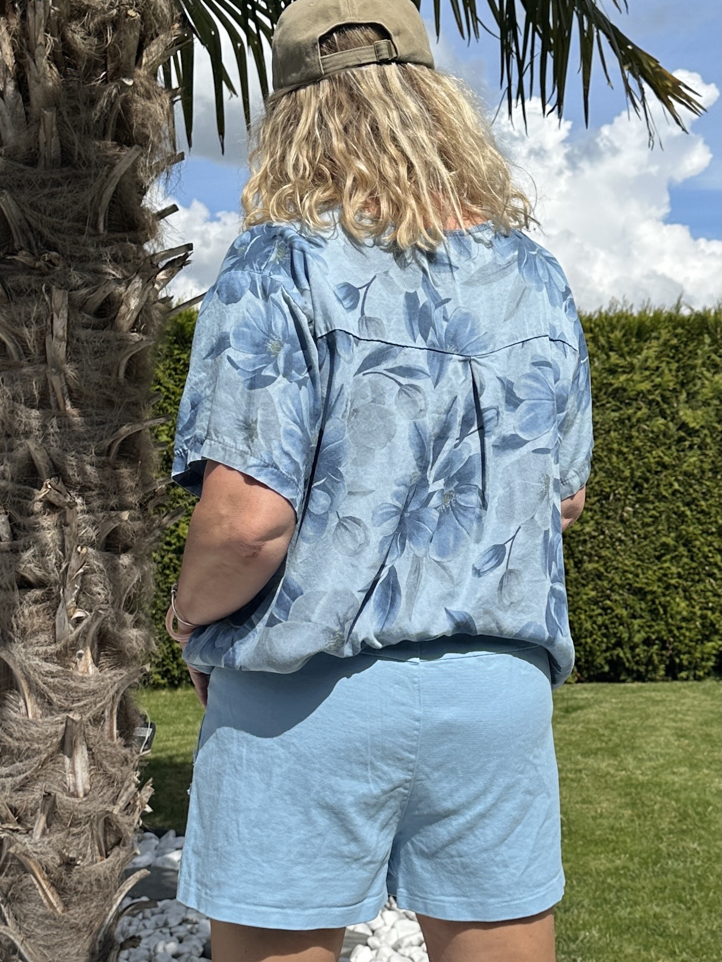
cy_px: 481
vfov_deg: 71.6
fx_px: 668
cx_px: 361
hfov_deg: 56.8
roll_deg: +0.5
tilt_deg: -0.9
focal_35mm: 24
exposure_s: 1/8929
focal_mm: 6.86
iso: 80
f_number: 1.78
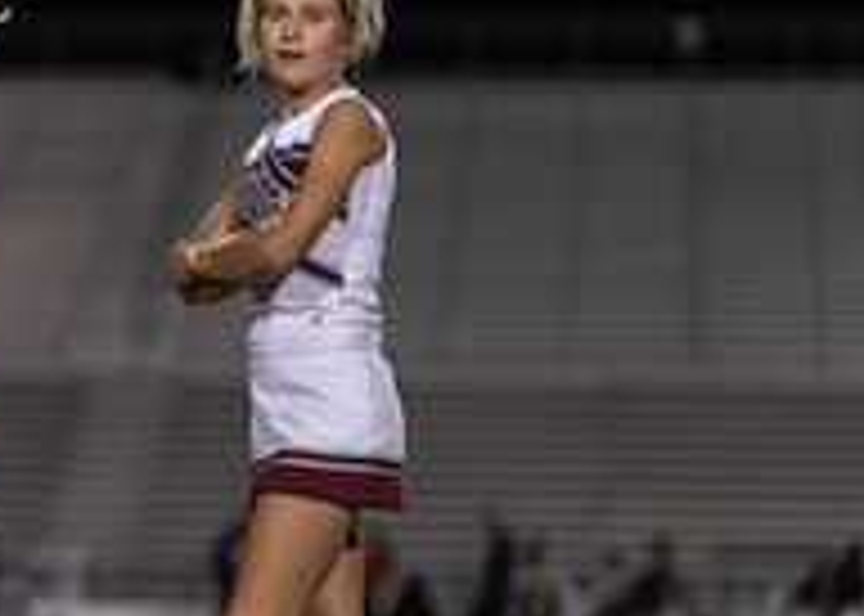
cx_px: -212
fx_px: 5347
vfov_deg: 6.6
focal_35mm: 218
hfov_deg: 9.1
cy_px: 328
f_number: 1.2
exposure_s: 1/1000
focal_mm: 50
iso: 500
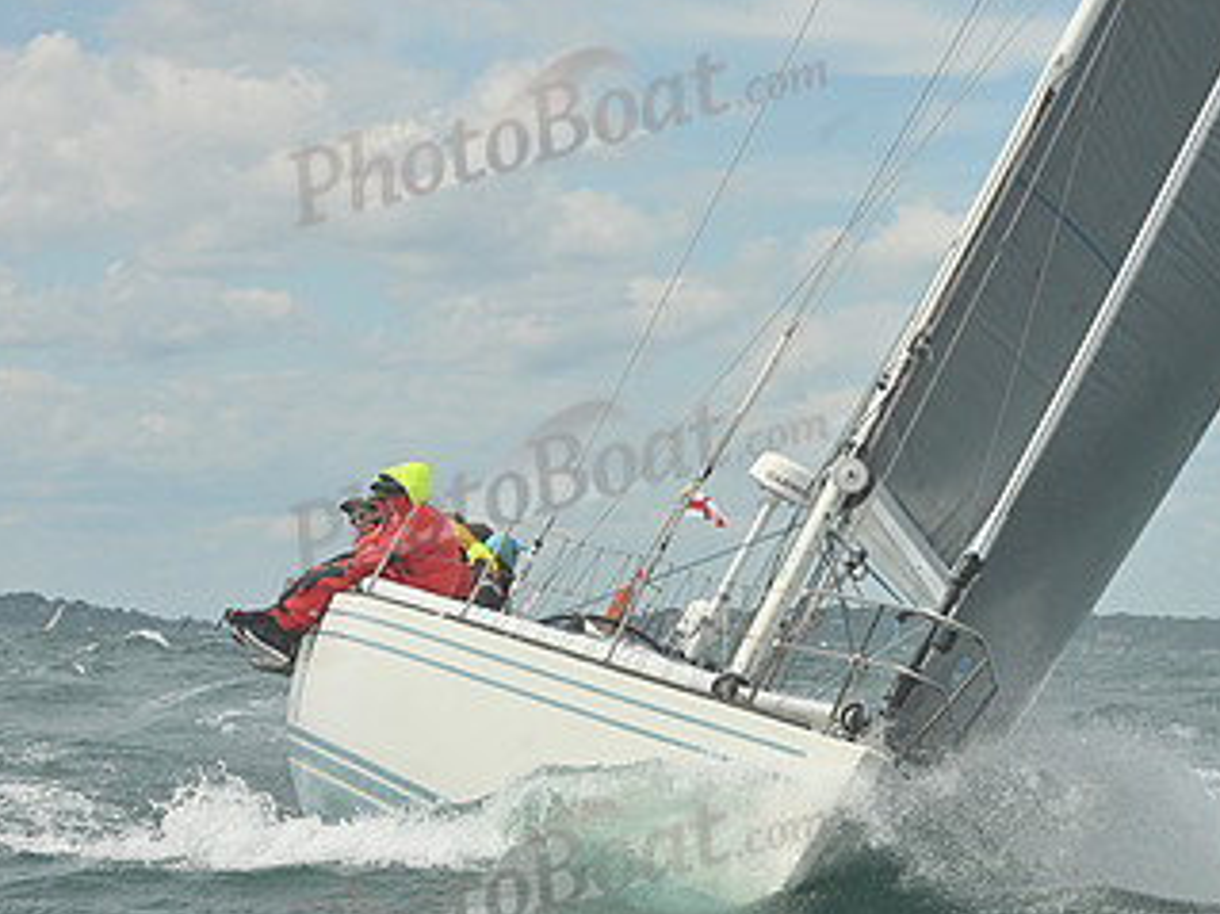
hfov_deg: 12.2
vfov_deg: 9.2
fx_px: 5672
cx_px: 1029
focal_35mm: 161
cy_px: 625
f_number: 11
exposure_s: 1/1250
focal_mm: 92
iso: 320
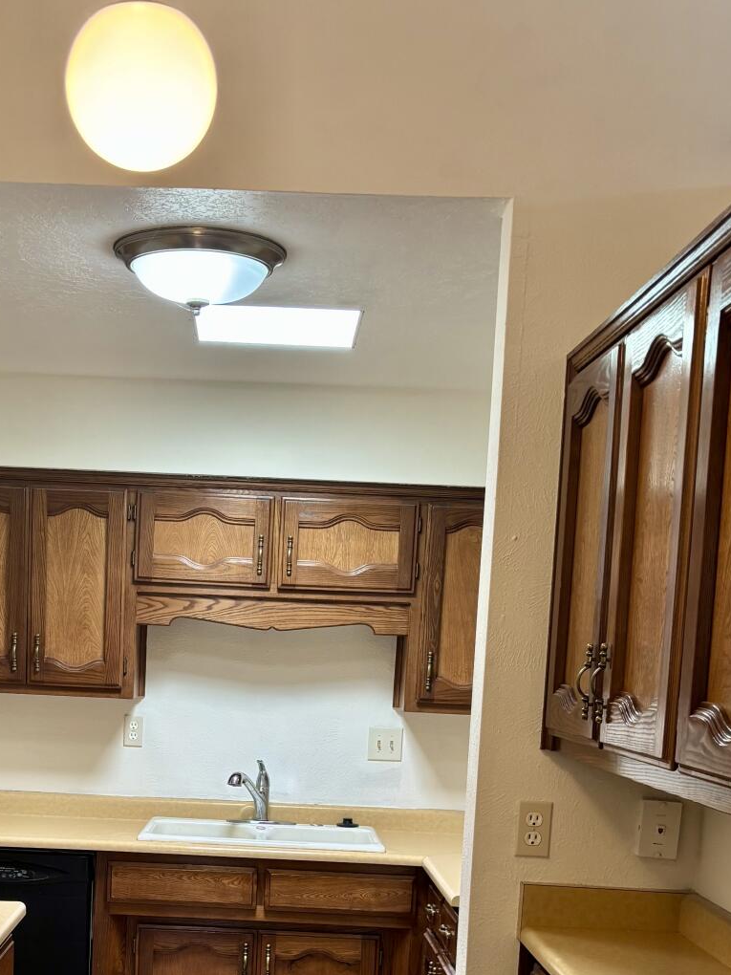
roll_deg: -2.5
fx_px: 1436
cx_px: 236
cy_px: 802
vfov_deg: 36.0
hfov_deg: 28.4
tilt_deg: -7.7
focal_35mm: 51
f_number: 1.6
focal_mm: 5.96
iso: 80
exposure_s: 1/60
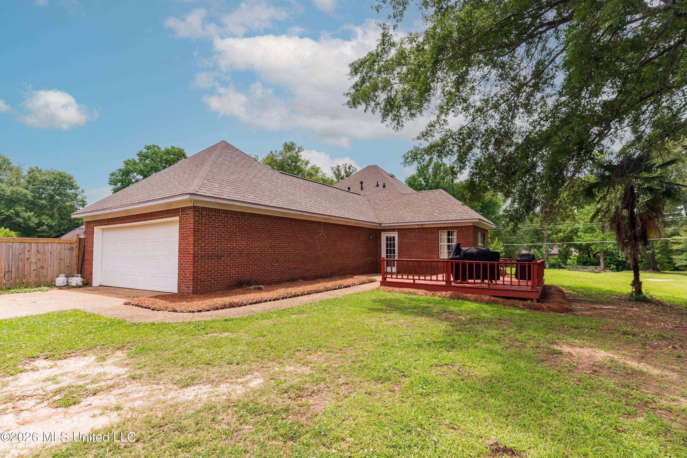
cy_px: 229
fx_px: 324
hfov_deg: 93.3
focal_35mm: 17
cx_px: 344
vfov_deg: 70.4
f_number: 5.6
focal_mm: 17
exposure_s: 1/200
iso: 100
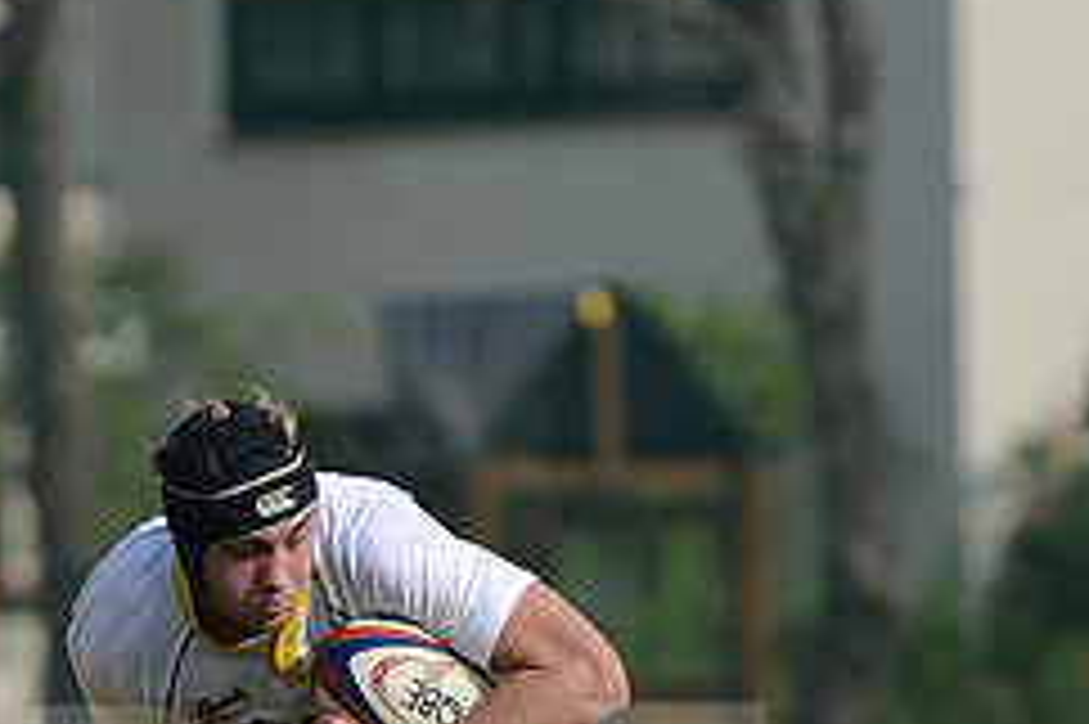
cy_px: 839
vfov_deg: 2.1
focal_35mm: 648
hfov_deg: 3.2
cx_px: 392
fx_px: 19588
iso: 320
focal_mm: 270
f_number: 4
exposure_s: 1/2000
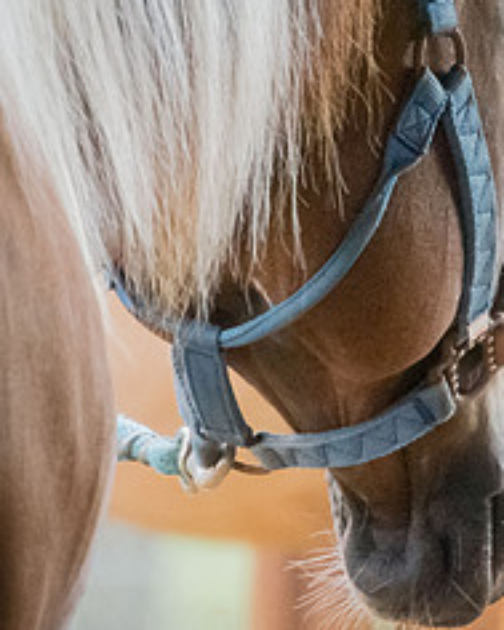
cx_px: 354
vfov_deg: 2.3
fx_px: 15783
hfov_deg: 1.8
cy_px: 168
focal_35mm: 847
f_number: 6.3
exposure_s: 1/500
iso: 6400
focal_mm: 210
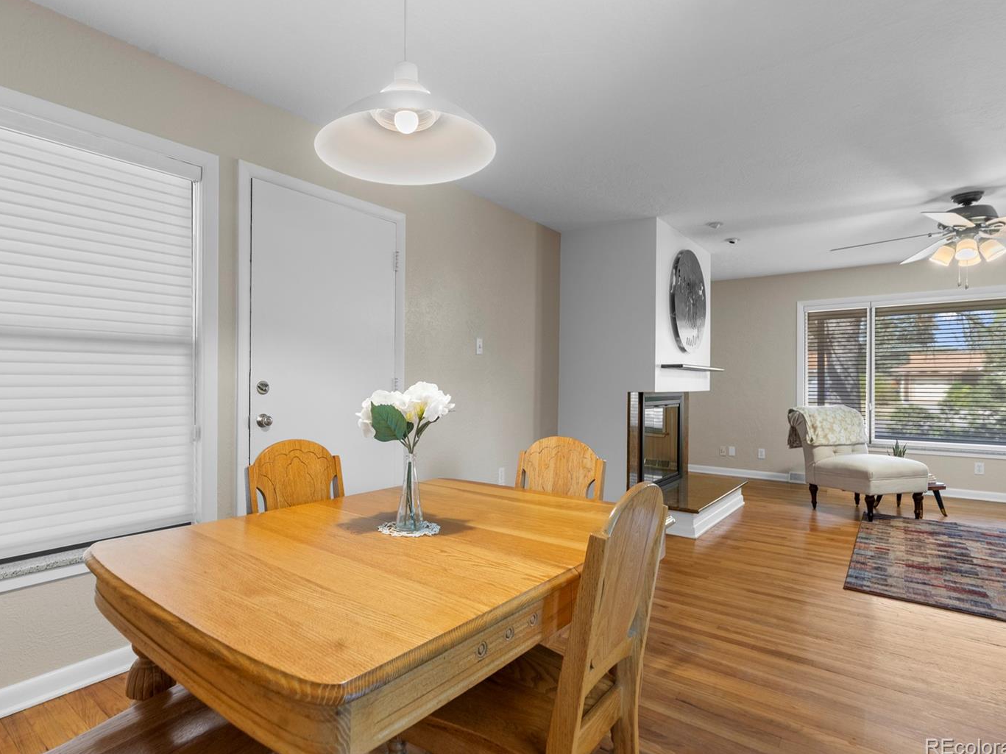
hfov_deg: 87.5
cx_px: 456
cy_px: 370
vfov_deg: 71.6
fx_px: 523
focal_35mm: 18
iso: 800
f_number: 8
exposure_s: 1/3
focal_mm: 16
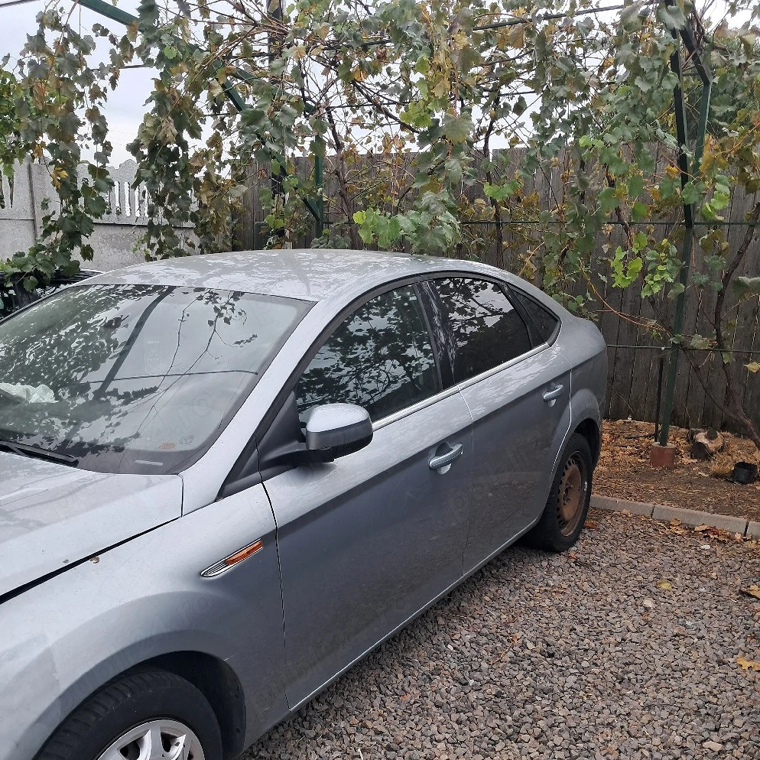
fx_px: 795
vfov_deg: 50.5
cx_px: 380
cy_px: 484
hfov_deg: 51.1
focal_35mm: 32
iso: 50
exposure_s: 1/244
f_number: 1.8
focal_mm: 4
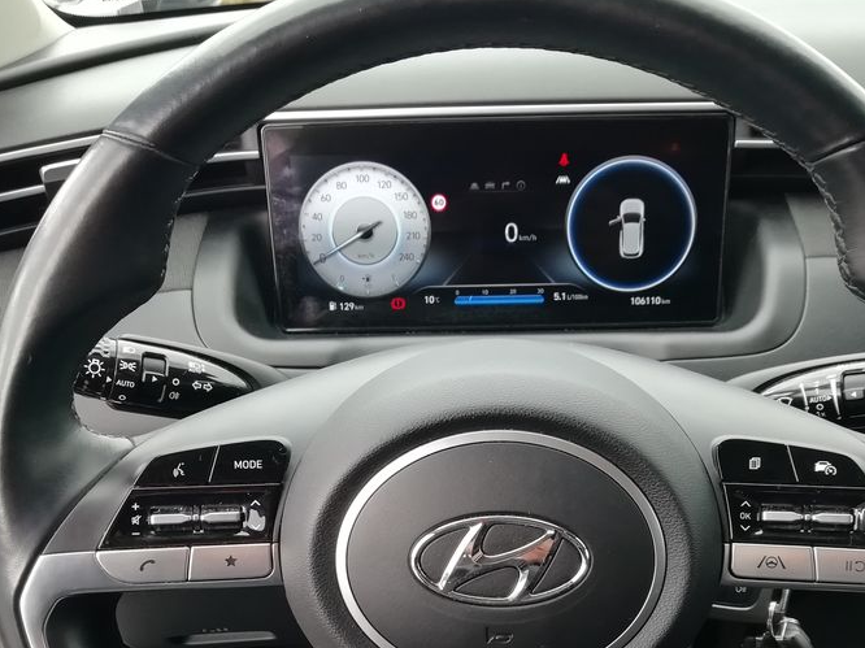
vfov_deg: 35.2
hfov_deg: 46.8
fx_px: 999
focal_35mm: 40
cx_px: 473
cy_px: 483
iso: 100
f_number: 2.2
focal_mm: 3.21
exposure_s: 1/60
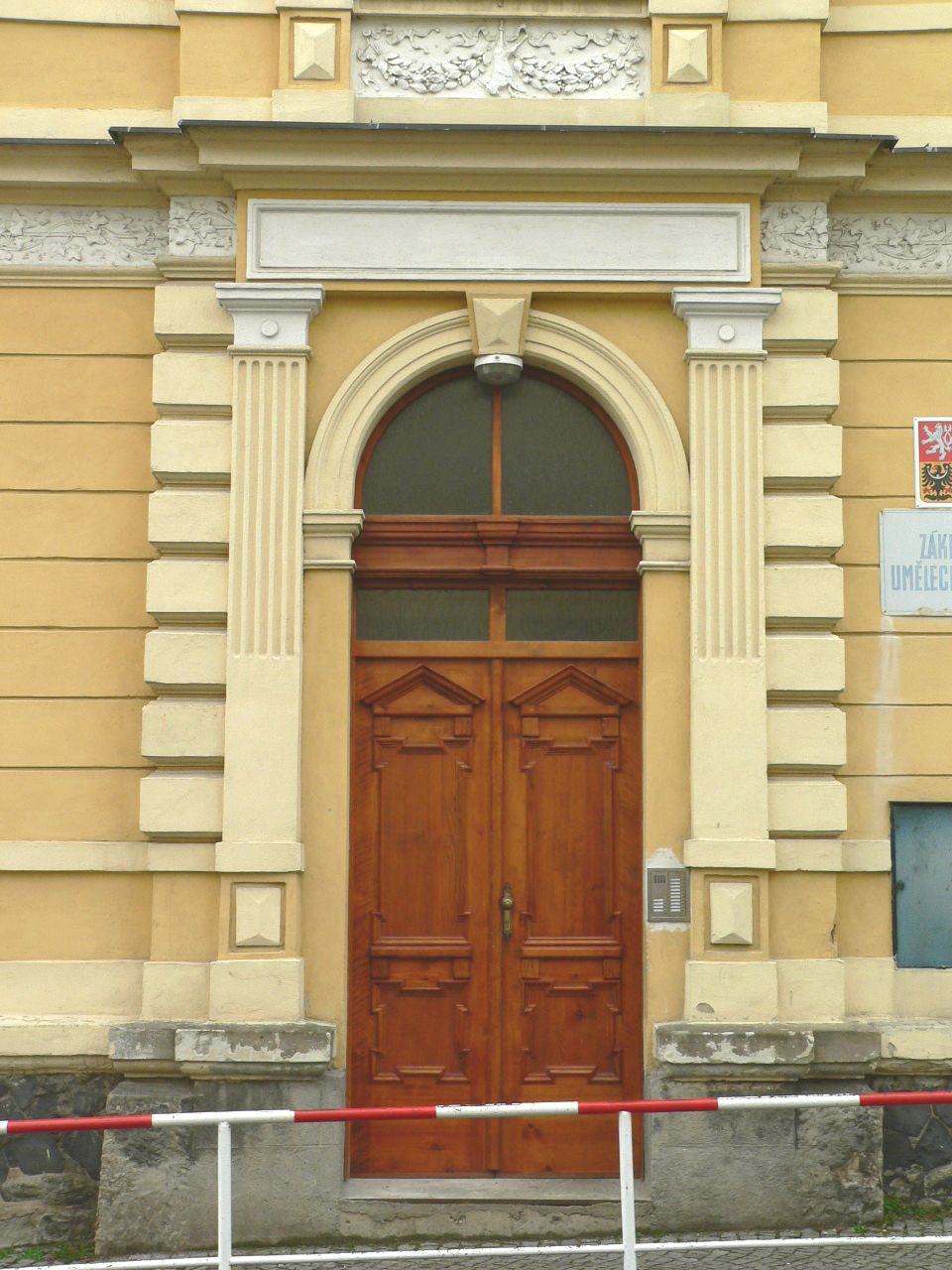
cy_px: 635
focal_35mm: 47
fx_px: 1723
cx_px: 476
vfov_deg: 40.4
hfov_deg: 30.9
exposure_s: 1/80
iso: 100
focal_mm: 7.9
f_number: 5.2
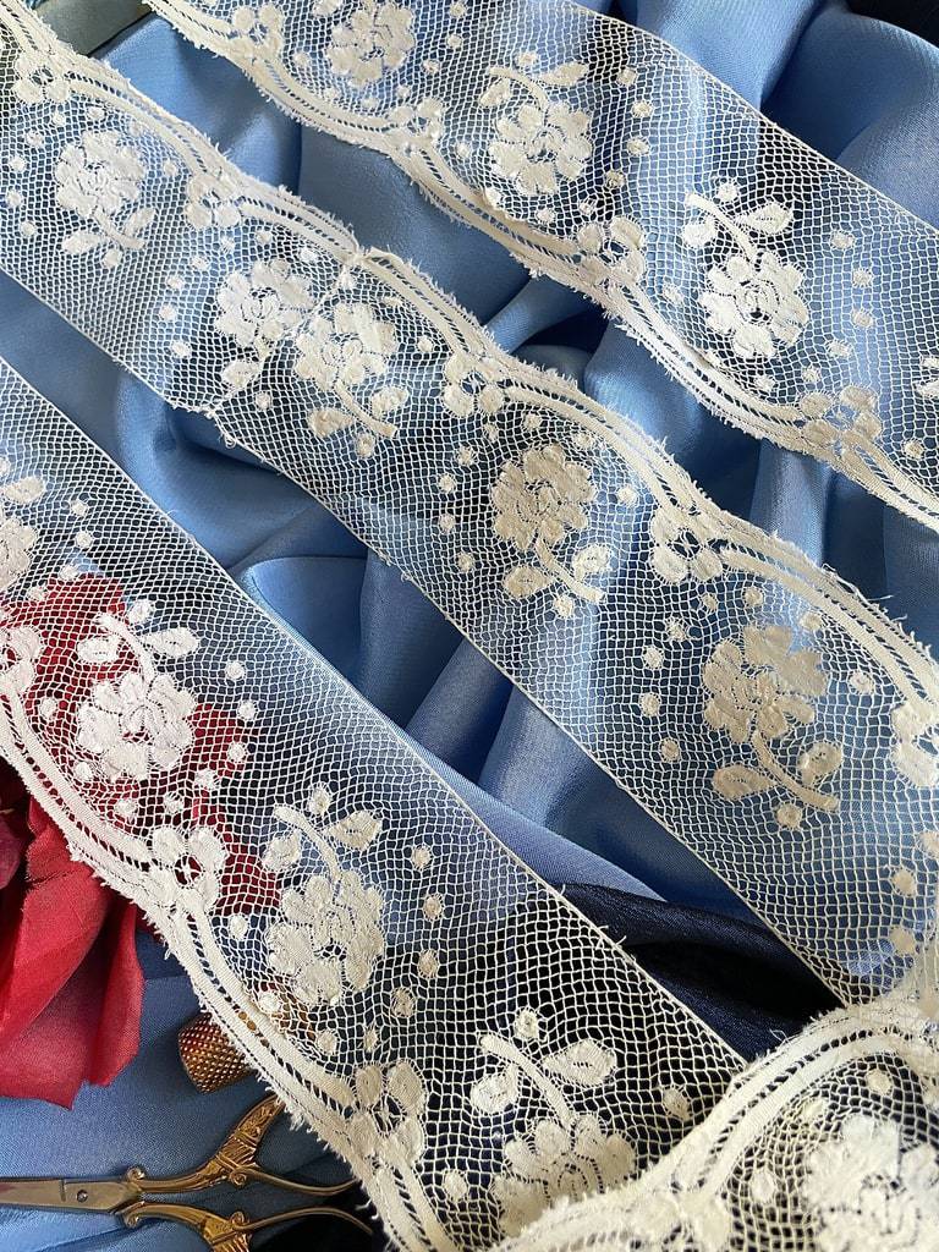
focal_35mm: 26
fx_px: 940
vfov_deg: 67.3
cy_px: 626
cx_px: 470
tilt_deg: -68.5
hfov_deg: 53.1
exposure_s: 1/60
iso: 200
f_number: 1.6
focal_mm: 4.2
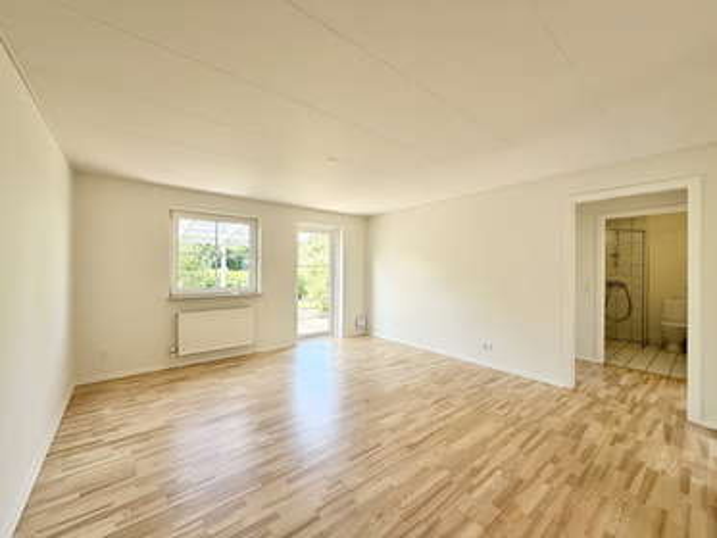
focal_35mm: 14
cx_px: 358
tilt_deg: -0.8
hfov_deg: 102.0
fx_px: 290
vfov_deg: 85.7
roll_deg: -0.2
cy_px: 269
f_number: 2.2
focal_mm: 2.22
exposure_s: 1/121
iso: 125
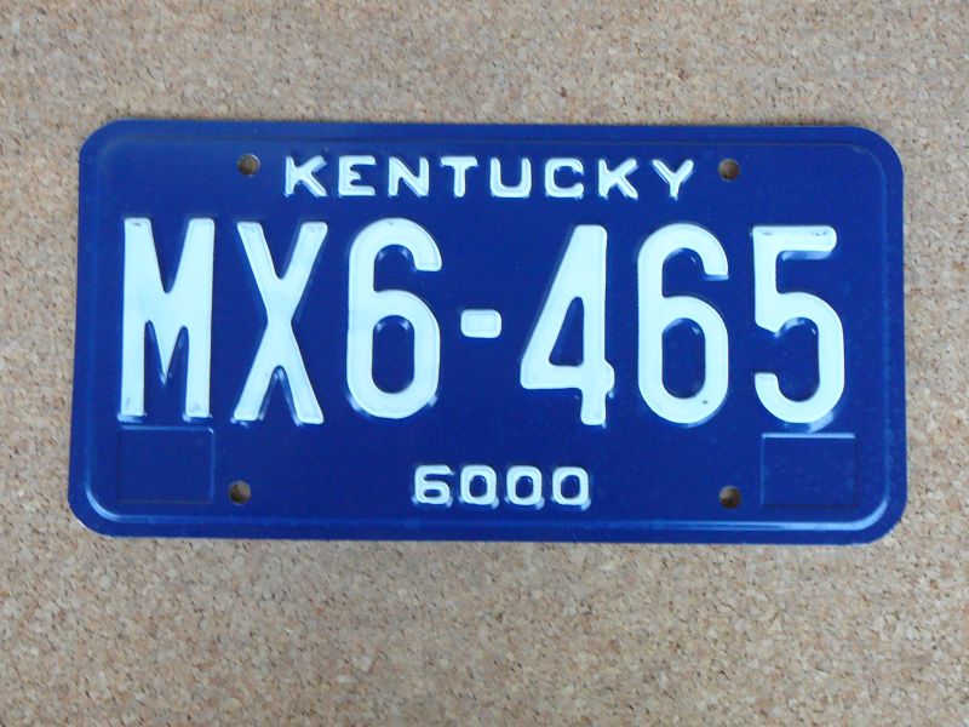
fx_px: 1148
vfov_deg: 35.1
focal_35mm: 41
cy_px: 364
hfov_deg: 45.8
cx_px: 484
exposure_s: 1/10
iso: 200
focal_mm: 6.1
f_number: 3.1
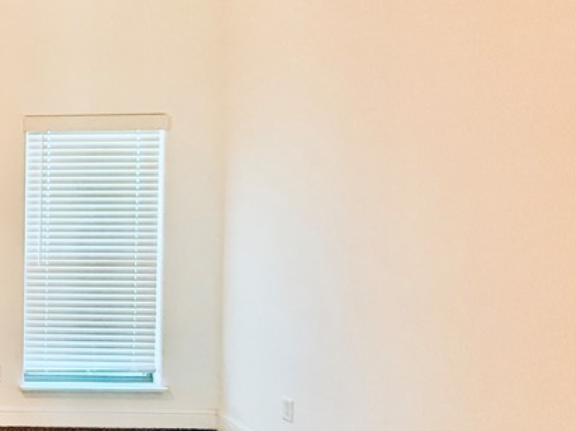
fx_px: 582
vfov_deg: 40.6
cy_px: 236
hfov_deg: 37.5
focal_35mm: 35
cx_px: -138
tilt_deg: -1.0
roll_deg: +0.0
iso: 200
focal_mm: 2.22
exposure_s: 1/120
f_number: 2.2
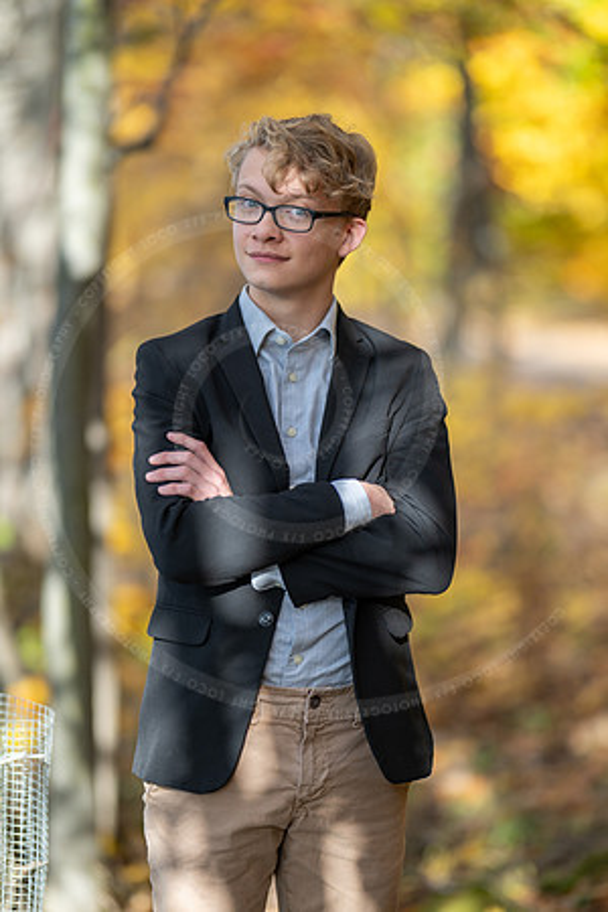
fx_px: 2153
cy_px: 456
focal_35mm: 85
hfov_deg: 16.1
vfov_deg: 23.9
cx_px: 304
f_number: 1.2
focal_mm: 85
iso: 80
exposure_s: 1/1250
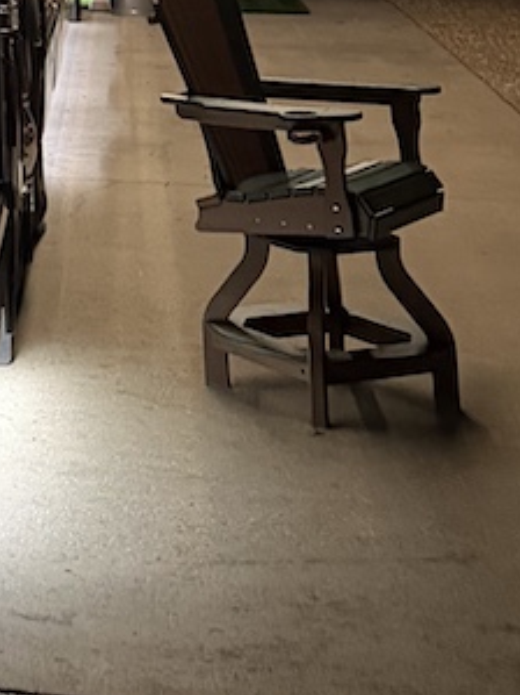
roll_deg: +0.8
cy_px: -513
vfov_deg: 15.9
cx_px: -534
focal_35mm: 107
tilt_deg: +6.6
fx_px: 2145
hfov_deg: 12.2
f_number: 1.78
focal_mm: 6.76
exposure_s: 1/30
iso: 1250
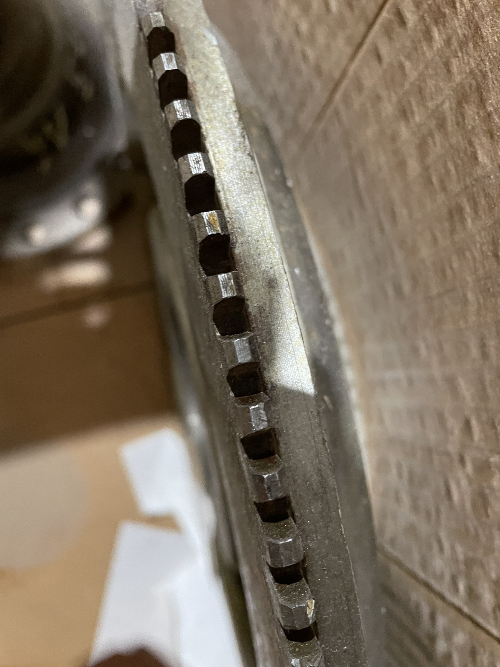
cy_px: 334
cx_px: 250
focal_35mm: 26
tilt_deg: -87.0
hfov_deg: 53.1
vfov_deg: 67.3
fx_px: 501
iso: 640
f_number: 1.6
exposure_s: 1/35
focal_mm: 4.2
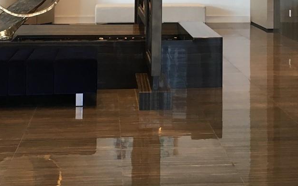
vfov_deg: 15.7
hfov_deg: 26.1
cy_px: -51
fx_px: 641
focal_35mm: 79
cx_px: 182
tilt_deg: +0.8
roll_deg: -0.1
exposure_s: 1/30
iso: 50
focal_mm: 4.15
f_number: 2.2
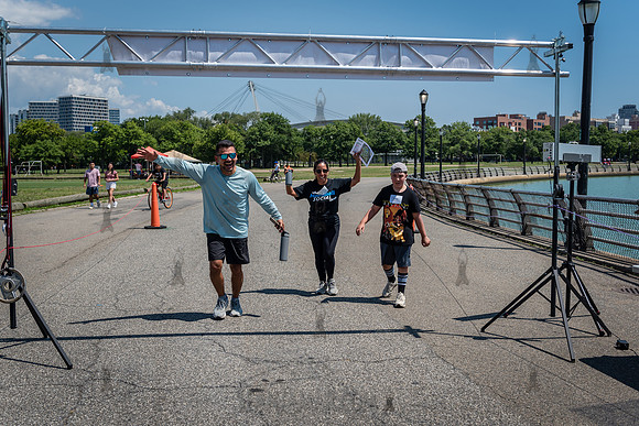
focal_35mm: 40
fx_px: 708
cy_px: 213
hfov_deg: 48.6
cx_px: 320
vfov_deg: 33.5
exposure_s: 1/2500
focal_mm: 38
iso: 200
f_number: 4
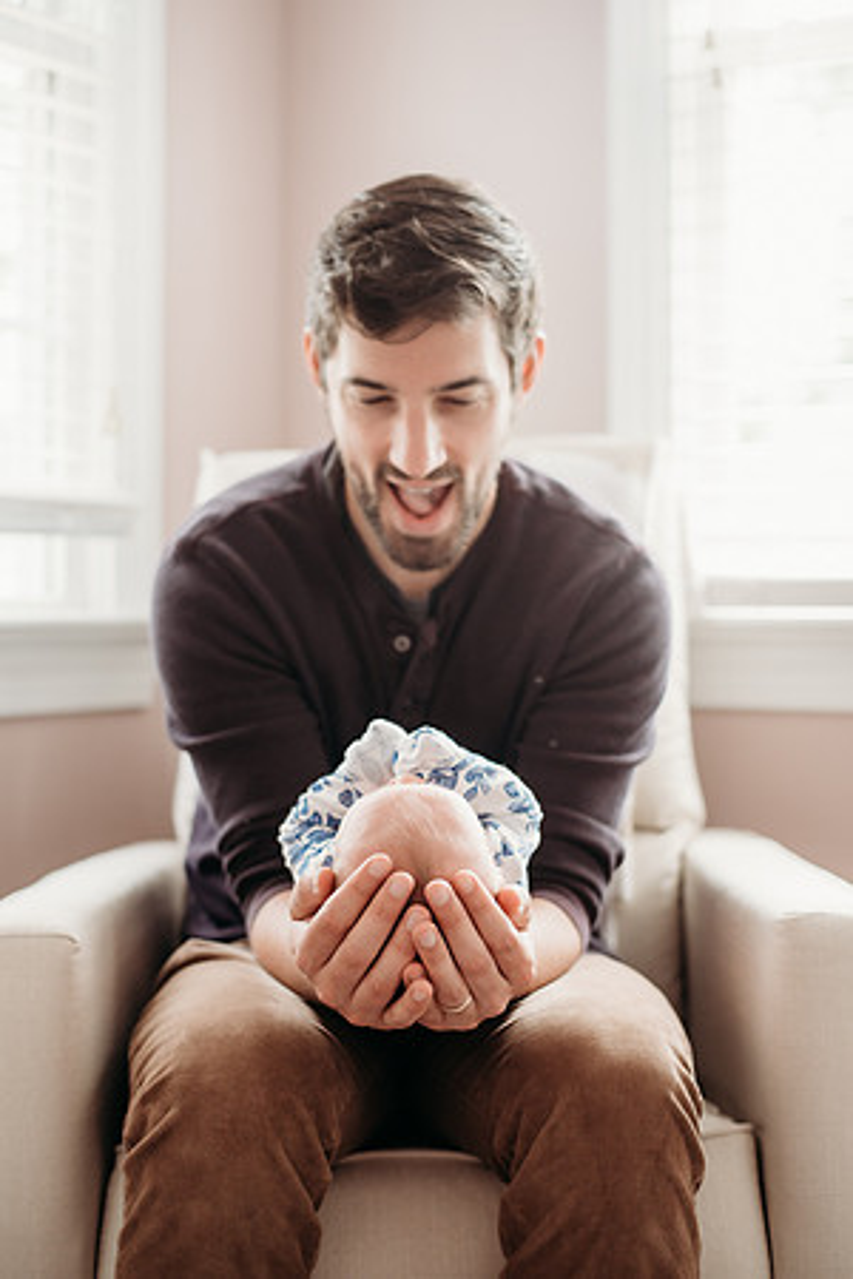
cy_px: 640
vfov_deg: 39.6
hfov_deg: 27.0
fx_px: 1777
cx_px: 426
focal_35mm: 50
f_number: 2.5
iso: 500
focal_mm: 50
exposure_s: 1/250
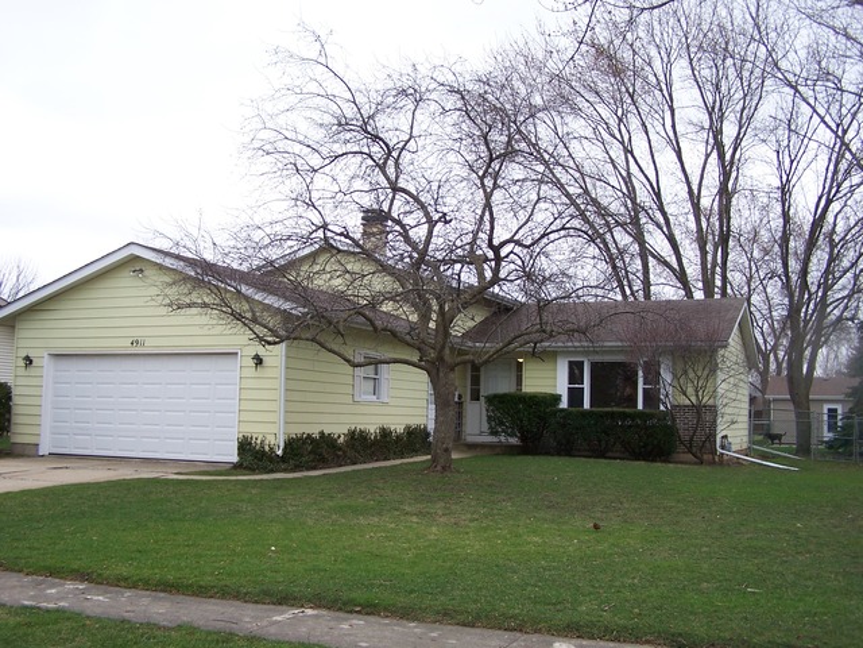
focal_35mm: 38
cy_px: 324
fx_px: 947
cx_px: 432
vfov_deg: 37.7
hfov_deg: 49.0
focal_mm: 6.3
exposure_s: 1/125
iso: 80
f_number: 2.8
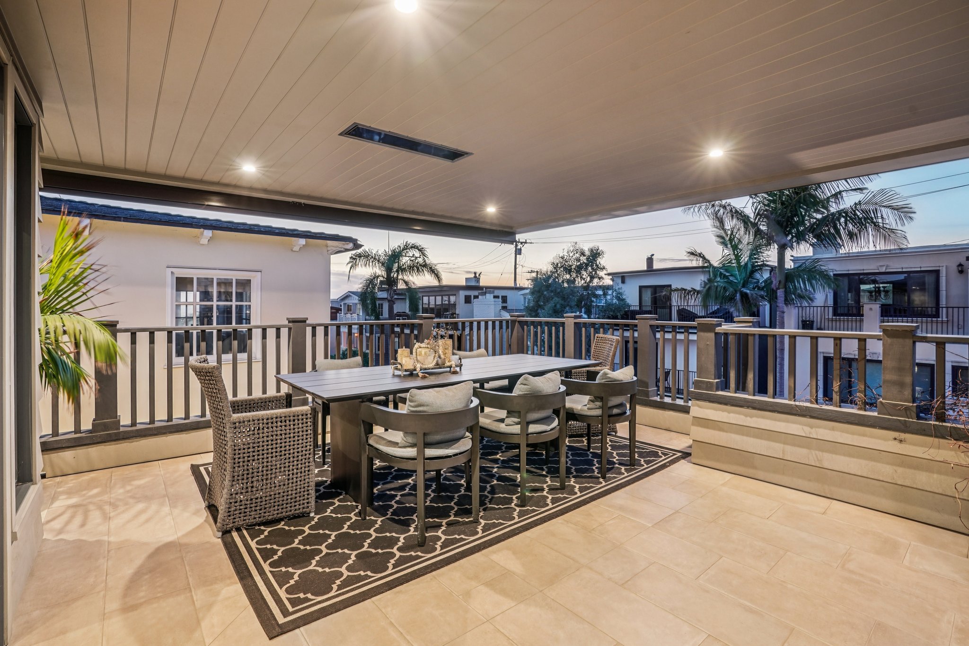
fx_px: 431
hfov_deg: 96.7
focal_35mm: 16
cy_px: 323
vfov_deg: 73.7
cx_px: 484
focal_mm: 16
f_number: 8
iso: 800
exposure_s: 1/3.33
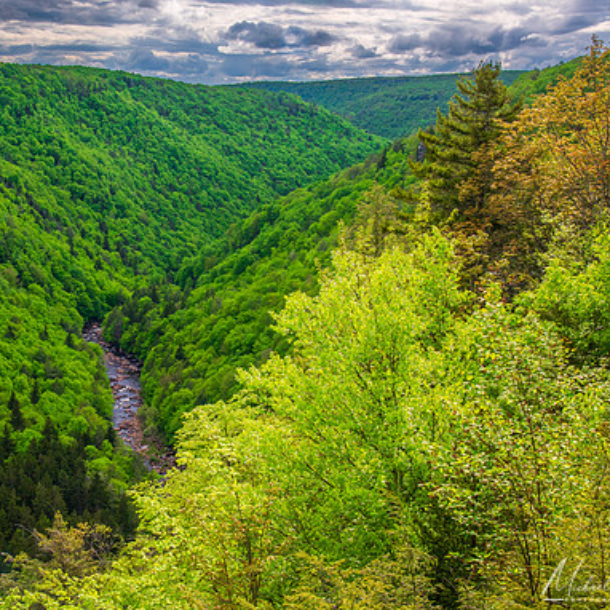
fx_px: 977
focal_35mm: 49
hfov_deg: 34.4
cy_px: 307
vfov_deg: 34.7
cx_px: 204
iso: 200
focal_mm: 38
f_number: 11
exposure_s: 1/500
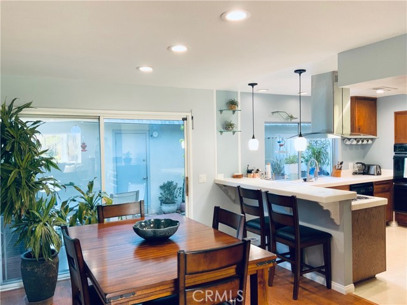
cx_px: 204
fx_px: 341
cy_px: 152
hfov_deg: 61.7
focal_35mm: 29
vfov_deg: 48.2
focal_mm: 3
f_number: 1.8
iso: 80
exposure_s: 1/60
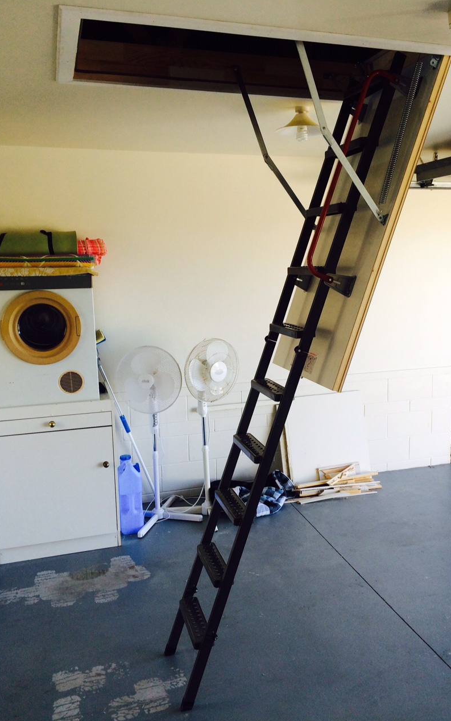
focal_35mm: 31
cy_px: 359
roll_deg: +1.8
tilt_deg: -9.8
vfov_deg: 61.2
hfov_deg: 40.5
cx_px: 260
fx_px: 610
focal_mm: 4.15
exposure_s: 1/120
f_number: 2.2
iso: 50
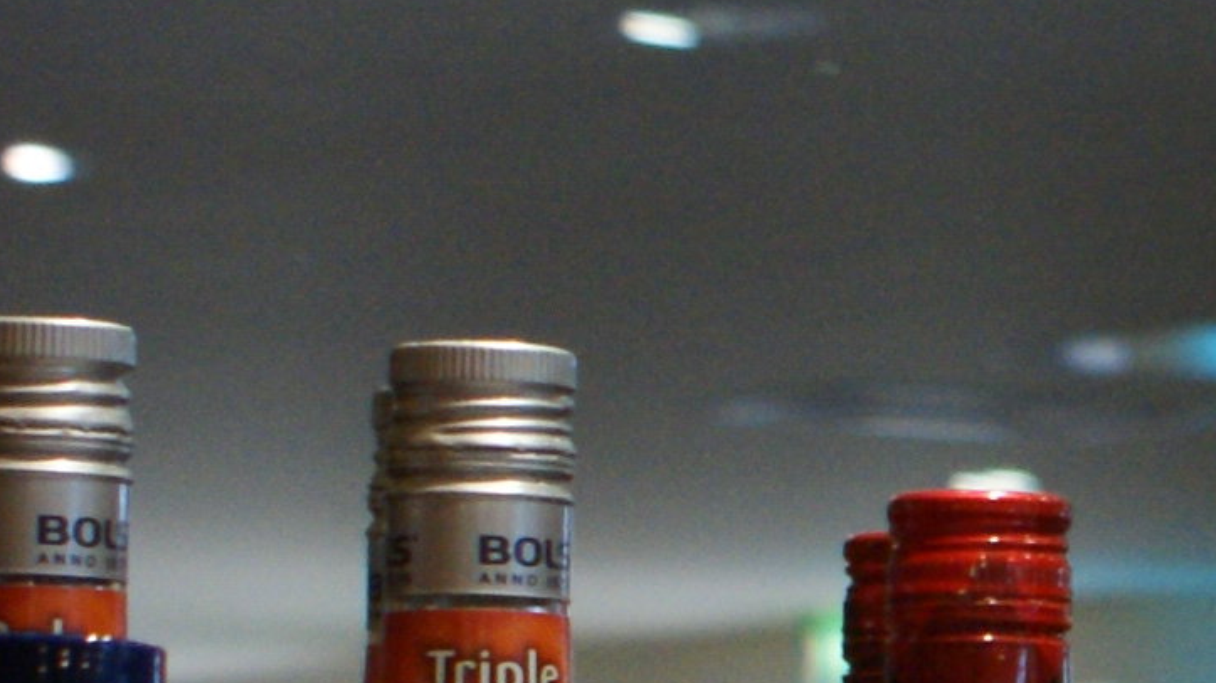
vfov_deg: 3.5
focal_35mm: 349
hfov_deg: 5.8
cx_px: 3386
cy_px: 908
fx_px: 11259
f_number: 5.6
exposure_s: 1/30
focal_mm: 35
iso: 400
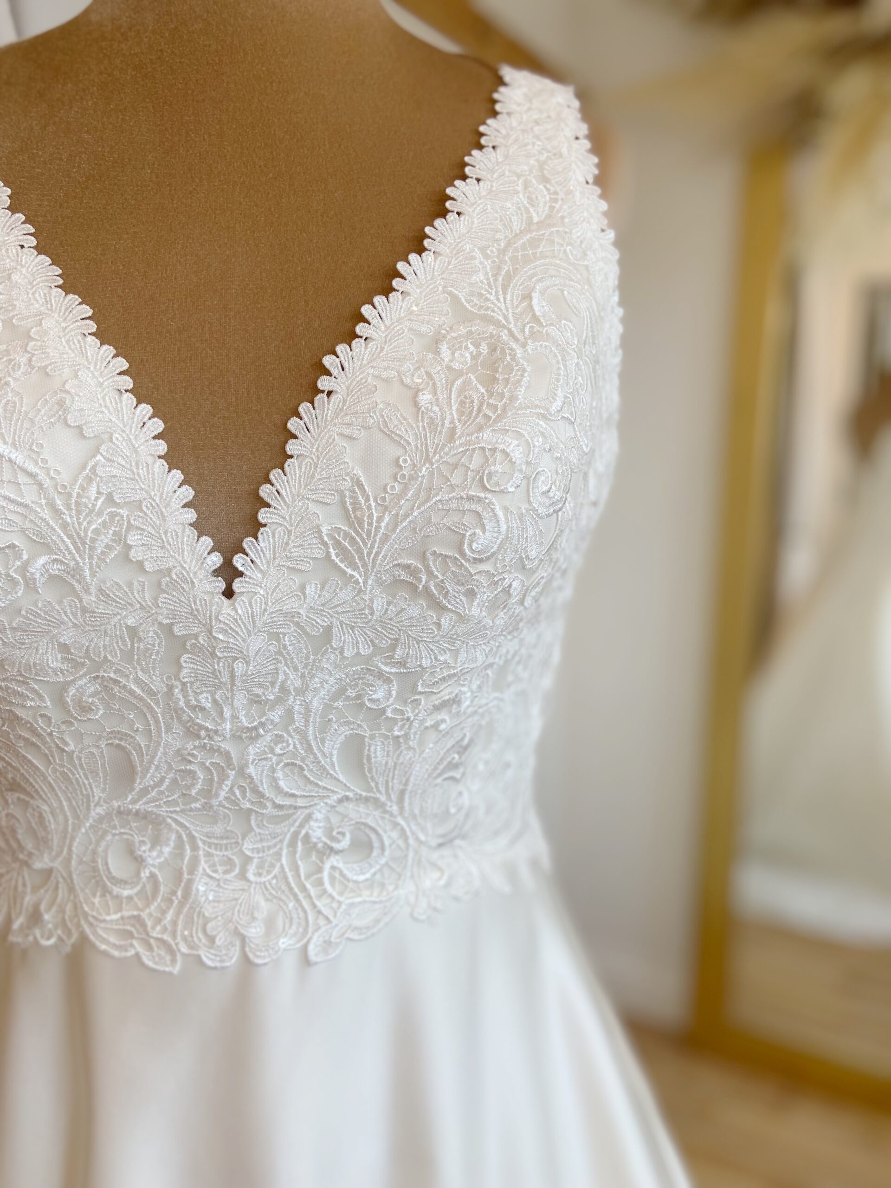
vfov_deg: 67.3
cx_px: 446
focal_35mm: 26
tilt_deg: -8.6
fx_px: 892
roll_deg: -0.5
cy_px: 594
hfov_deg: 53.1
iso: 50
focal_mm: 4.25
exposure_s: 1/121
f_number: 1.8
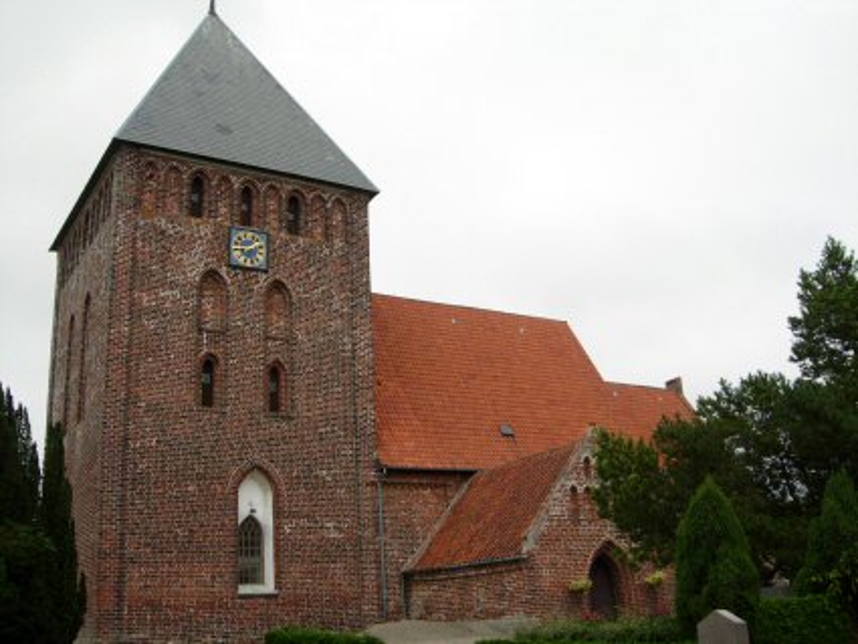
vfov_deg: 39.7
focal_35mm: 36
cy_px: 322
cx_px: 429
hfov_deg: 51.3
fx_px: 893
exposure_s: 1/242
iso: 50
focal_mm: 7.5
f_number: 5.4
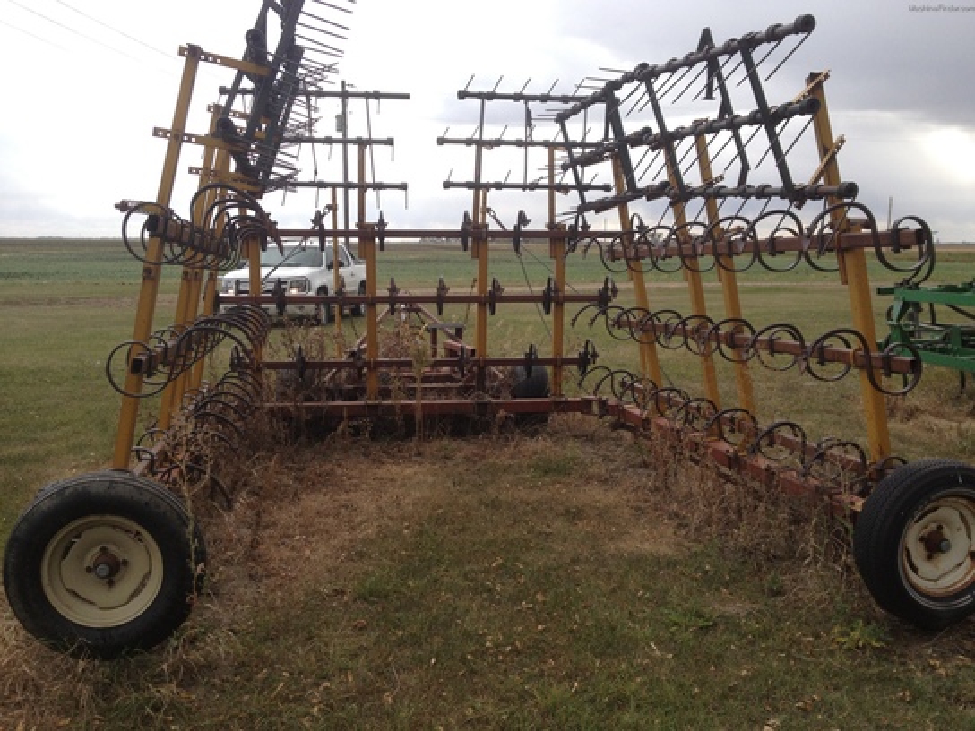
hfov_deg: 52.6
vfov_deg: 40.7
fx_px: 986
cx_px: 488
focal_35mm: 35
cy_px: 366
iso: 80
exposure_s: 1/699
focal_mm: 4.28
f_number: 2.4
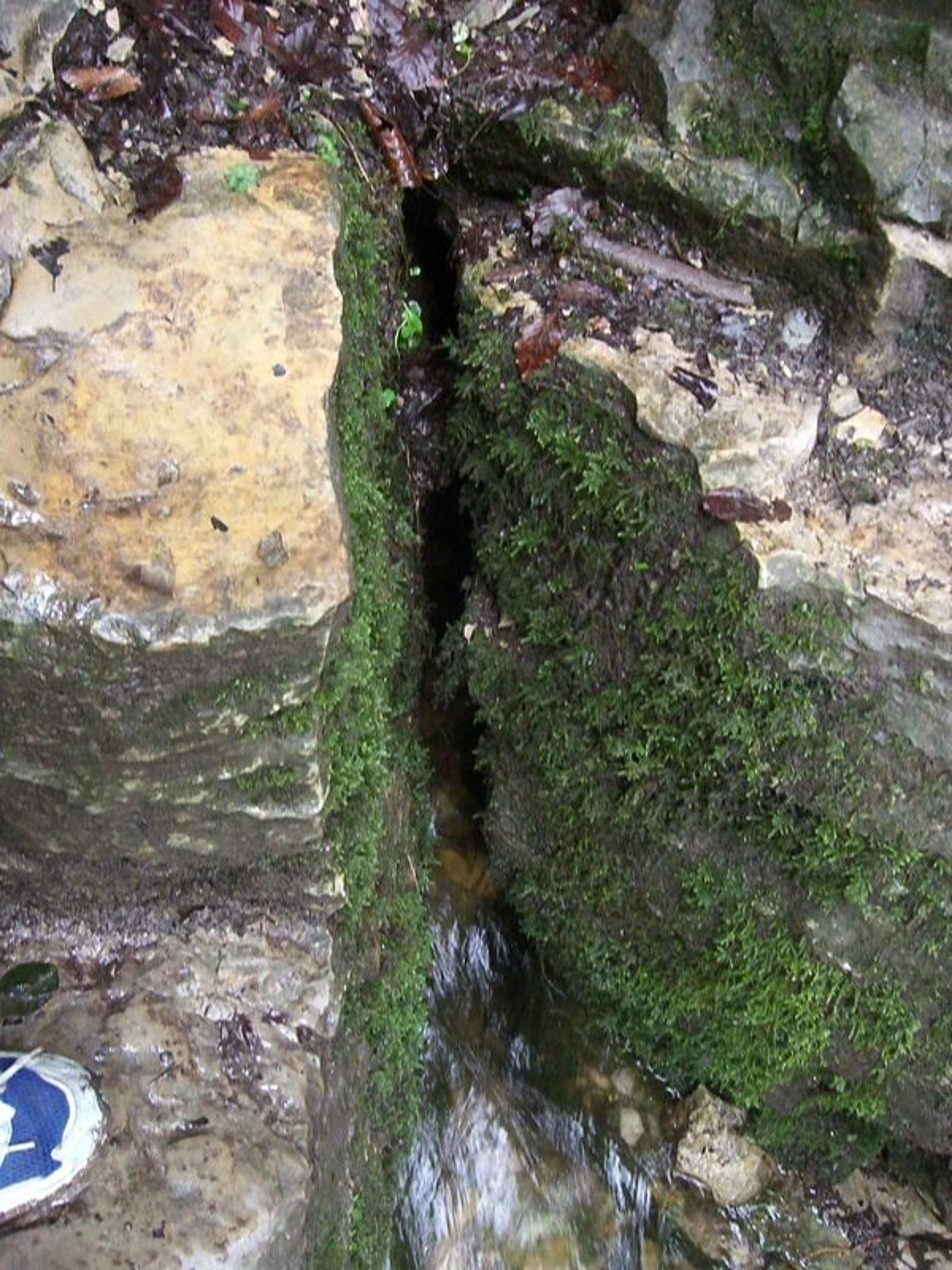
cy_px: 635
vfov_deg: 49.0
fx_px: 1393
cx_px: 476
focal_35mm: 38
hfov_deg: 37.7
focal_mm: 7.9
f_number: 4
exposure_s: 1/20
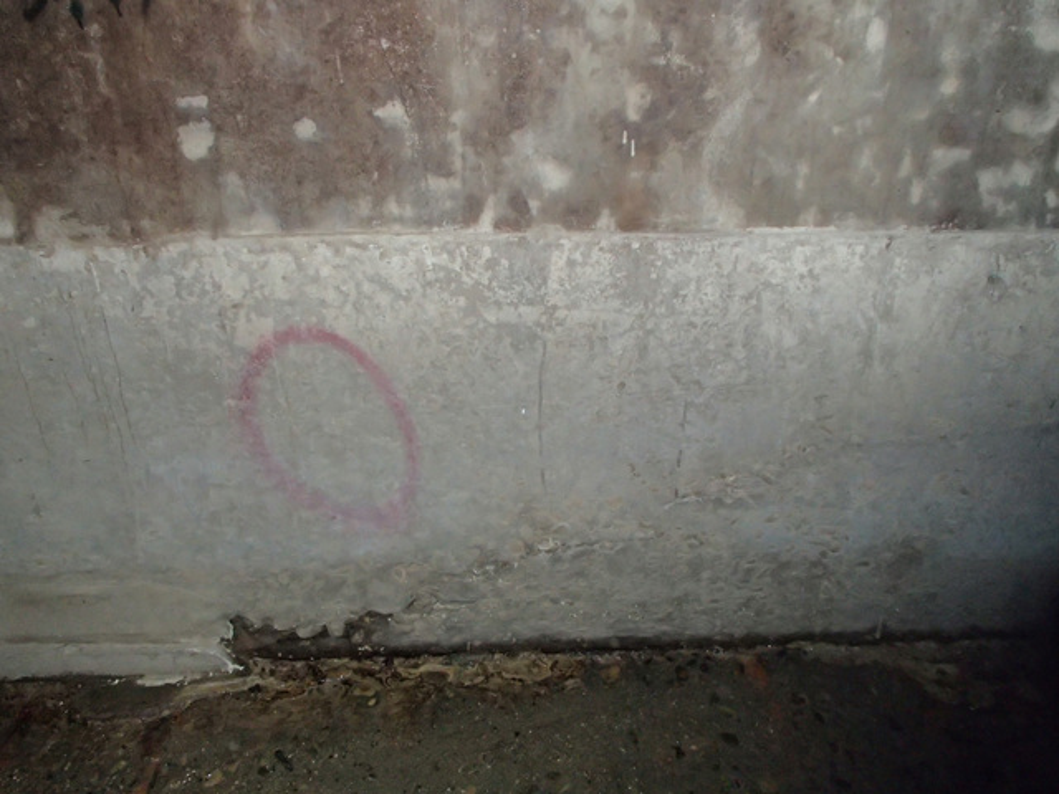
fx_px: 918
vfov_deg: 46.8
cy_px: 397
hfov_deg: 60.0
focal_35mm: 30
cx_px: 530
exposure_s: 1/30
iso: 800
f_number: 4.1
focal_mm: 5.4
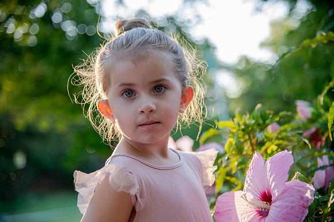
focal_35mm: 85
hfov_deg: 23.9
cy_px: 111
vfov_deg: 16.1
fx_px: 788
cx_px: 167
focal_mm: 85
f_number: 4
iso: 640
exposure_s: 1/400
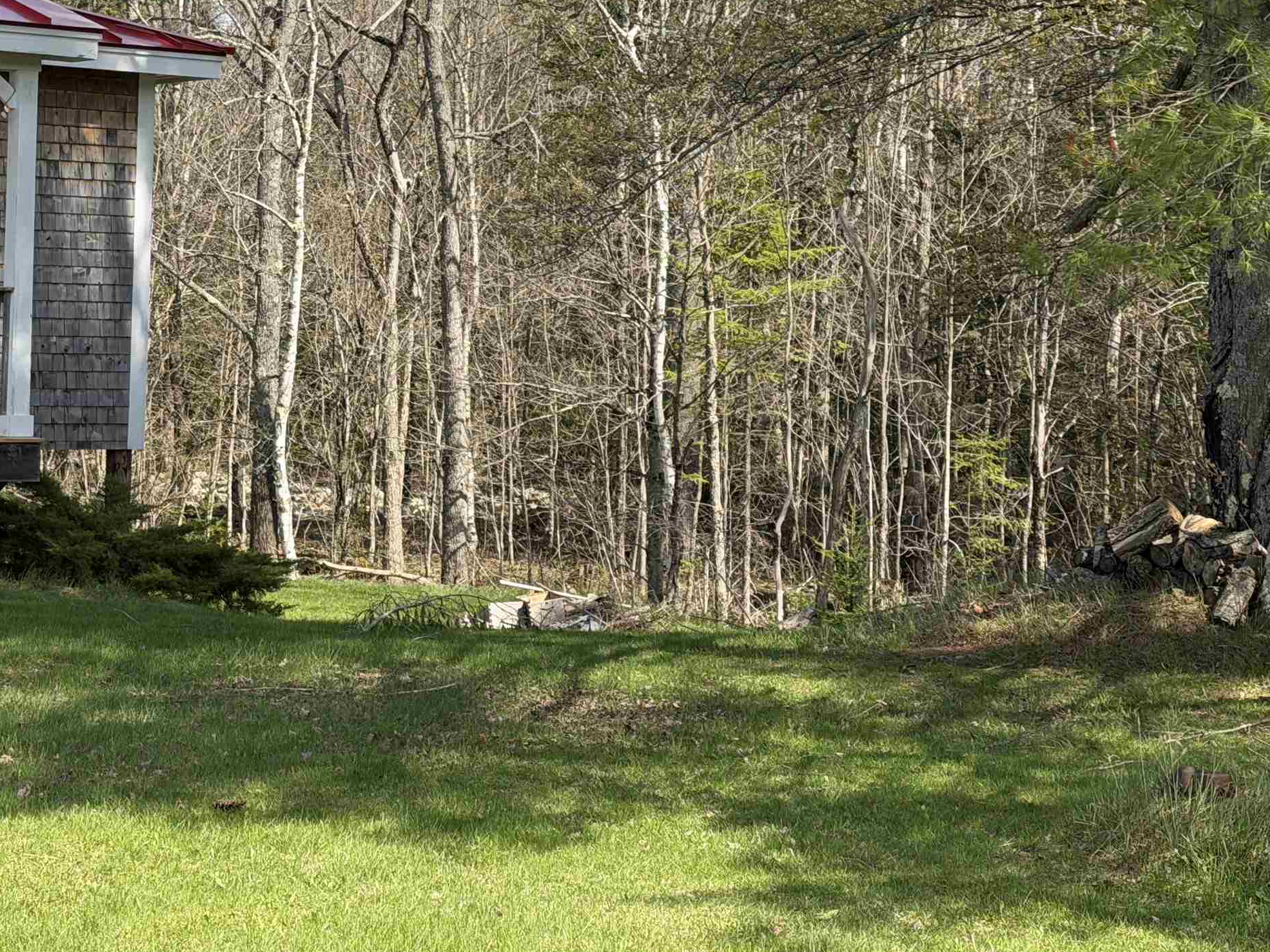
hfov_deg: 24.5
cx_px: 333
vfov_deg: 18.5
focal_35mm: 79
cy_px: 188
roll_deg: -1.1
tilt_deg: +0.9
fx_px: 2898
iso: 64
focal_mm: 6.76
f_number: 1.78
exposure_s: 1/2033
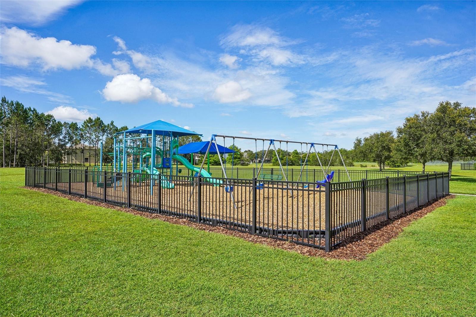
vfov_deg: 53.1
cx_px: 238
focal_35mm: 24
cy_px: 158
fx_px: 317
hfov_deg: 73.8
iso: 100
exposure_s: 1/50
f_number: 20
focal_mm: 24
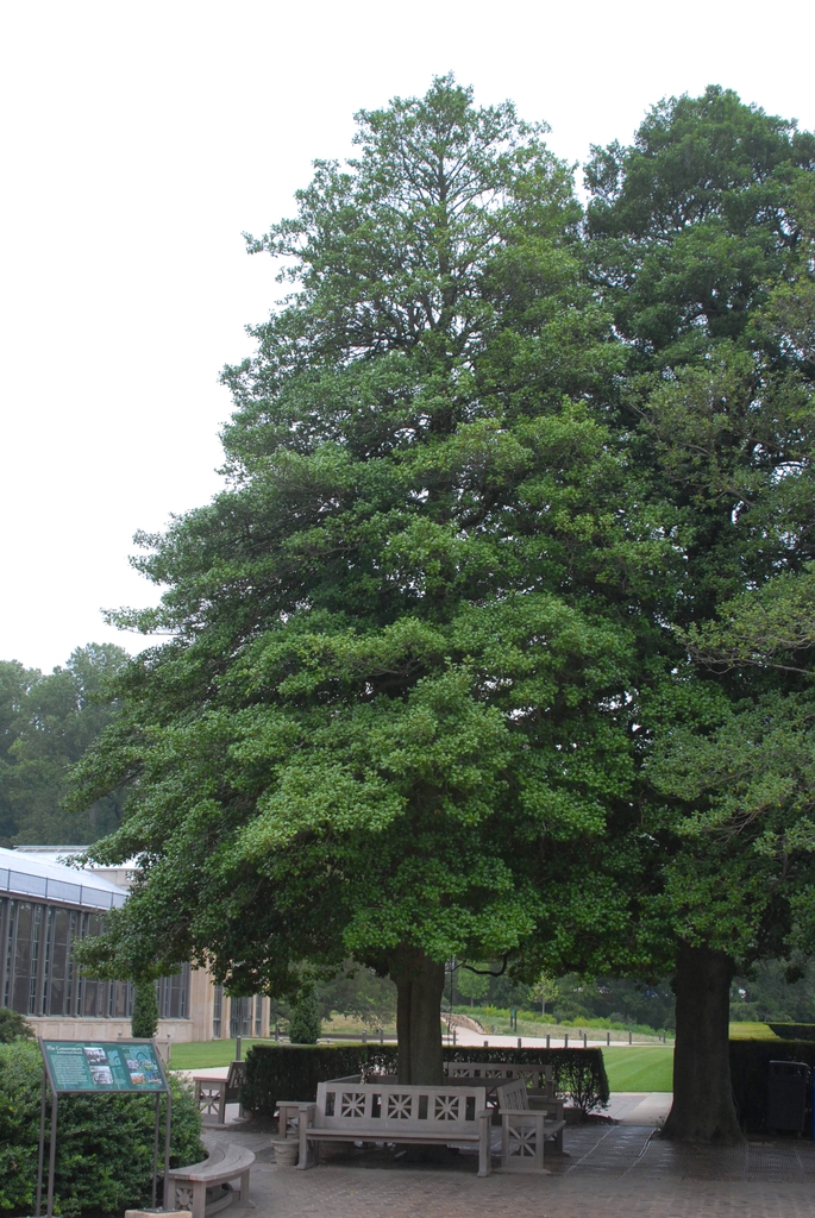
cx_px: 408
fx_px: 1423
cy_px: 609
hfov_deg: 32.0
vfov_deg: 46.4
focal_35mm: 42
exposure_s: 1/125
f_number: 6.3
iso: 400
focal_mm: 28
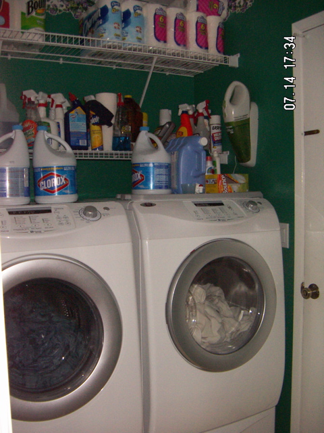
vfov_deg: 51.4
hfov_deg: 39.7
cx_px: 162
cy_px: 216
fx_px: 449
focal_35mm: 36
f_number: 2.8
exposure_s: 1/50
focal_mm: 4.7
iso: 200
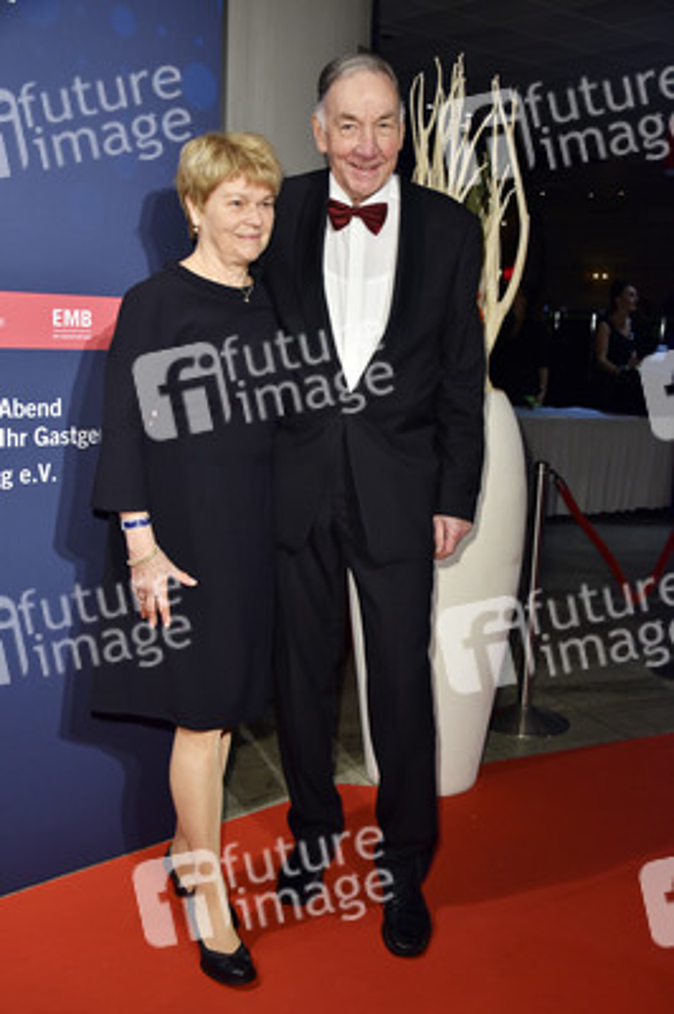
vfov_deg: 46.4
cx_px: 337
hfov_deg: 31.8
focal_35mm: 42
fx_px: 1181
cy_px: 507
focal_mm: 42
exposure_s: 1/160
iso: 1000
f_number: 6.3
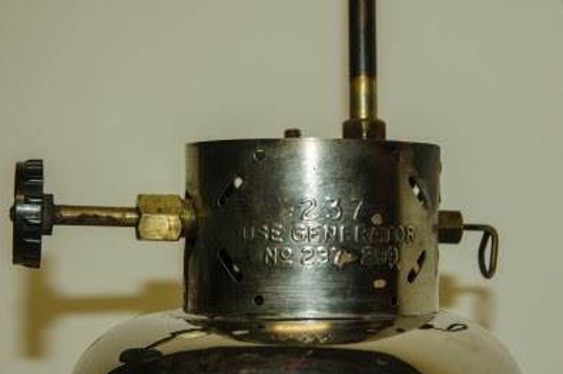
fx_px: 1461
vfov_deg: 14.6
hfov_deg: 21.8
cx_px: 277
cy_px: 211
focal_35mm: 94
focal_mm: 55
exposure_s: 1/60
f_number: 4.8
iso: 200
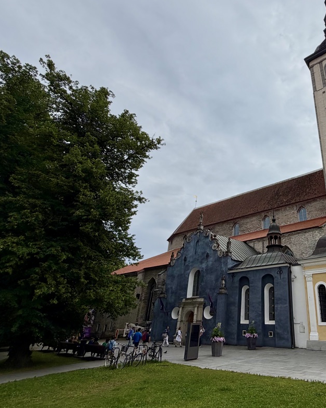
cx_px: 253
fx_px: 253
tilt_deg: +25.5
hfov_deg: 61.0
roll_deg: -0.7
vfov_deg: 77.6
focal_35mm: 21
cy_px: 197
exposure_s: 1/2506
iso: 25
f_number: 2.2
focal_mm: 2.22
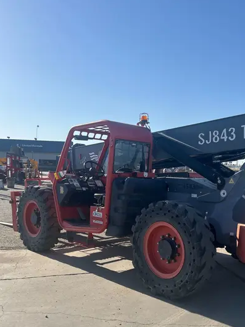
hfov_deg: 39.2
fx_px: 340
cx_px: 162
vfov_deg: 50.9
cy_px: 200
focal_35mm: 36
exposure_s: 1/4115
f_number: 1.5
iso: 50
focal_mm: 5.7
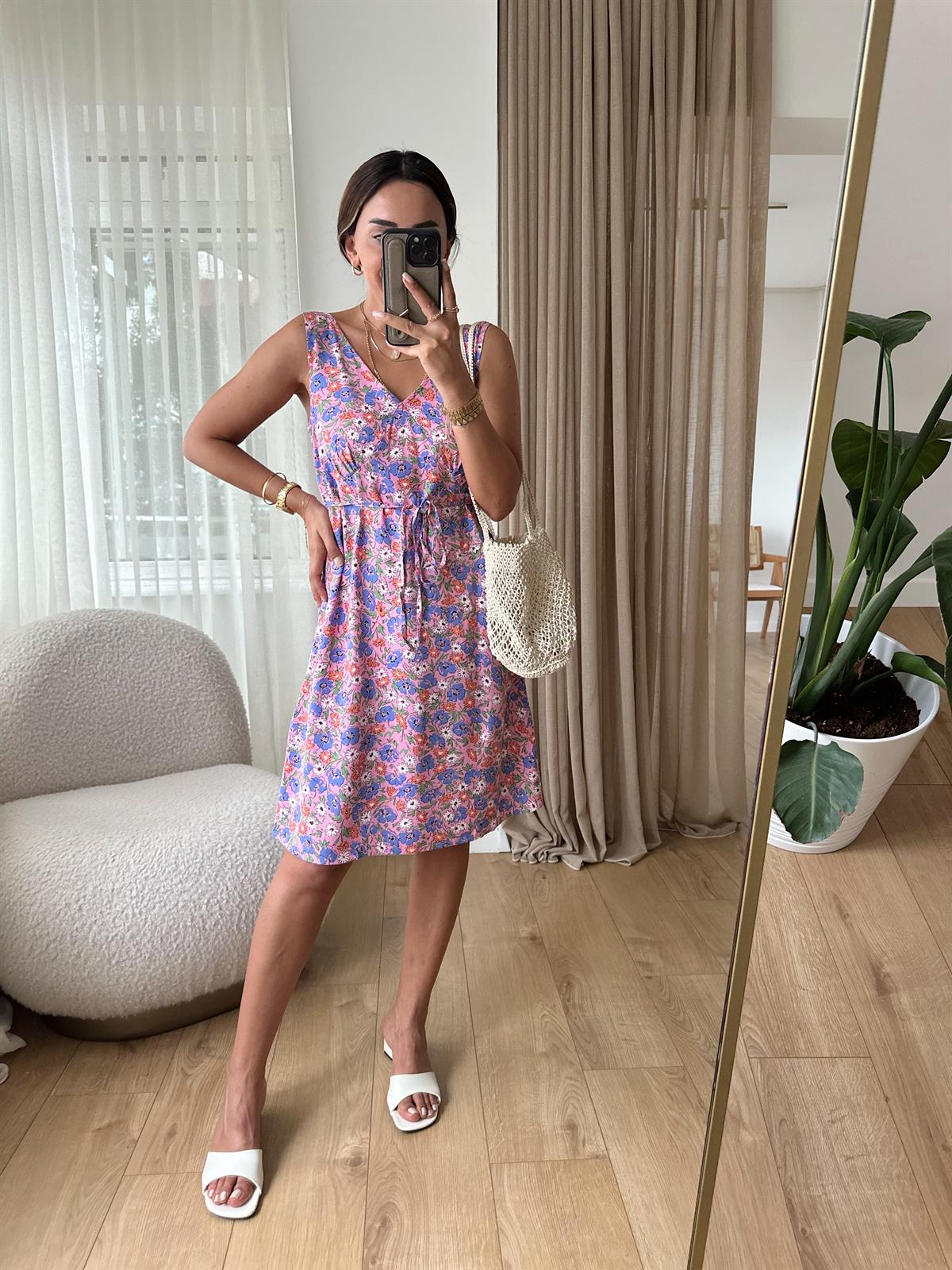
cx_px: 476
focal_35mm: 24
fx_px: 880
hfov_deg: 56.8
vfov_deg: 71.6
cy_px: 635
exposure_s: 1/60
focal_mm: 6.86
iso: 320
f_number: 1.78
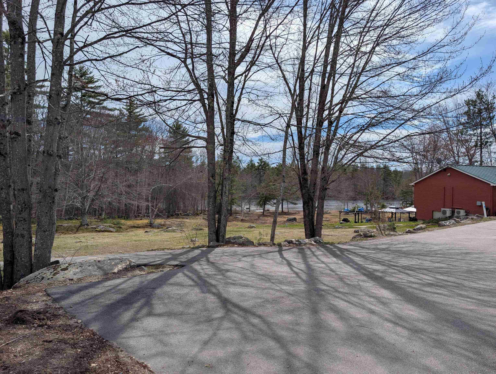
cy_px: 187
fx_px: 344
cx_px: 248
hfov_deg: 71.5
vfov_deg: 56.9
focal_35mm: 24
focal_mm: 6.9
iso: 21
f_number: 1.68
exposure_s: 1/2268
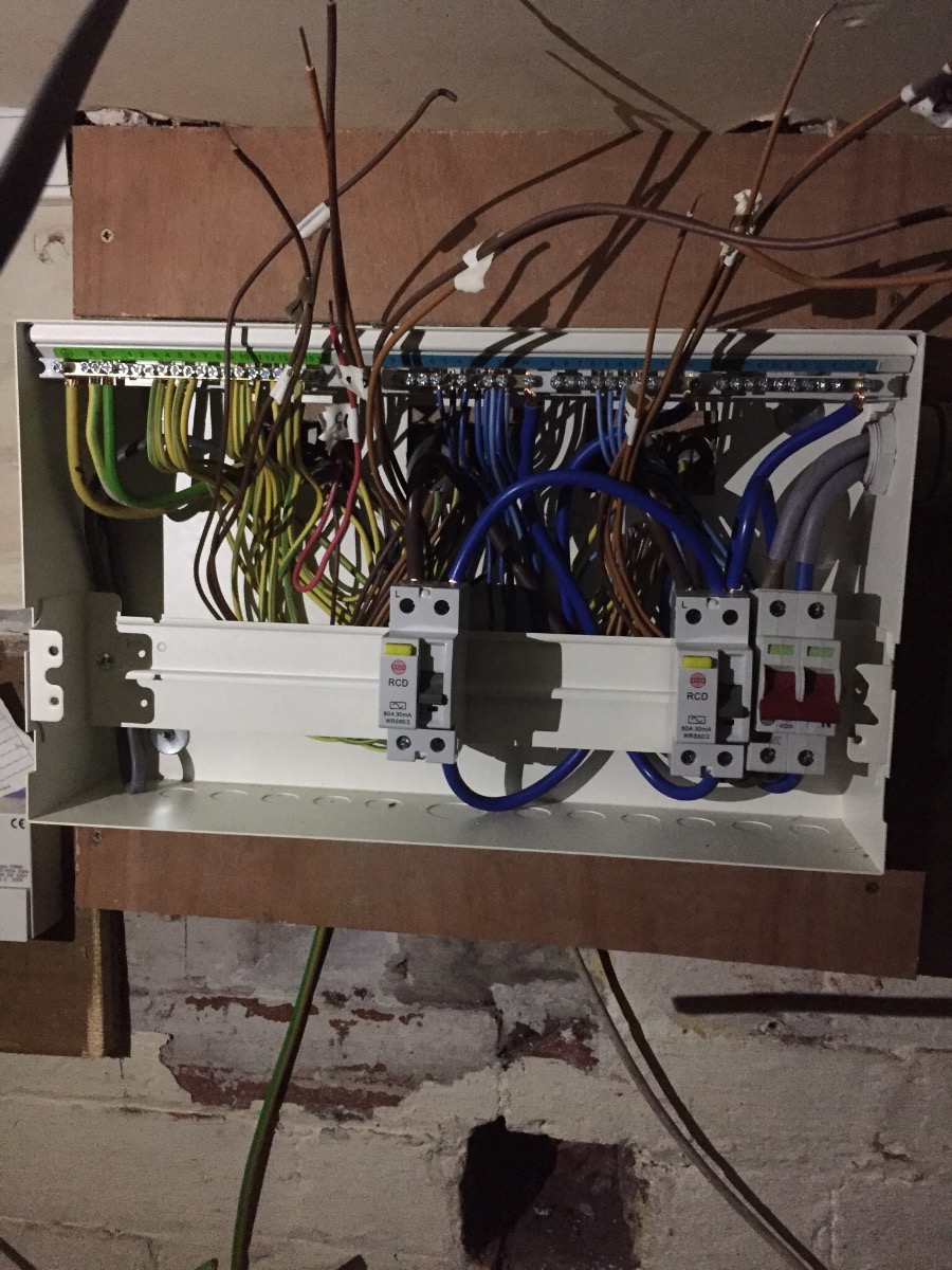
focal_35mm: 29
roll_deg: -2.0
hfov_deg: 48.2
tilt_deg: -5.4
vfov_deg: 61.7
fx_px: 1063
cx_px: 476
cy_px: 635
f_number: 2.2
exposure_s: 1/17
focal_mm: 4.15
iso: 400
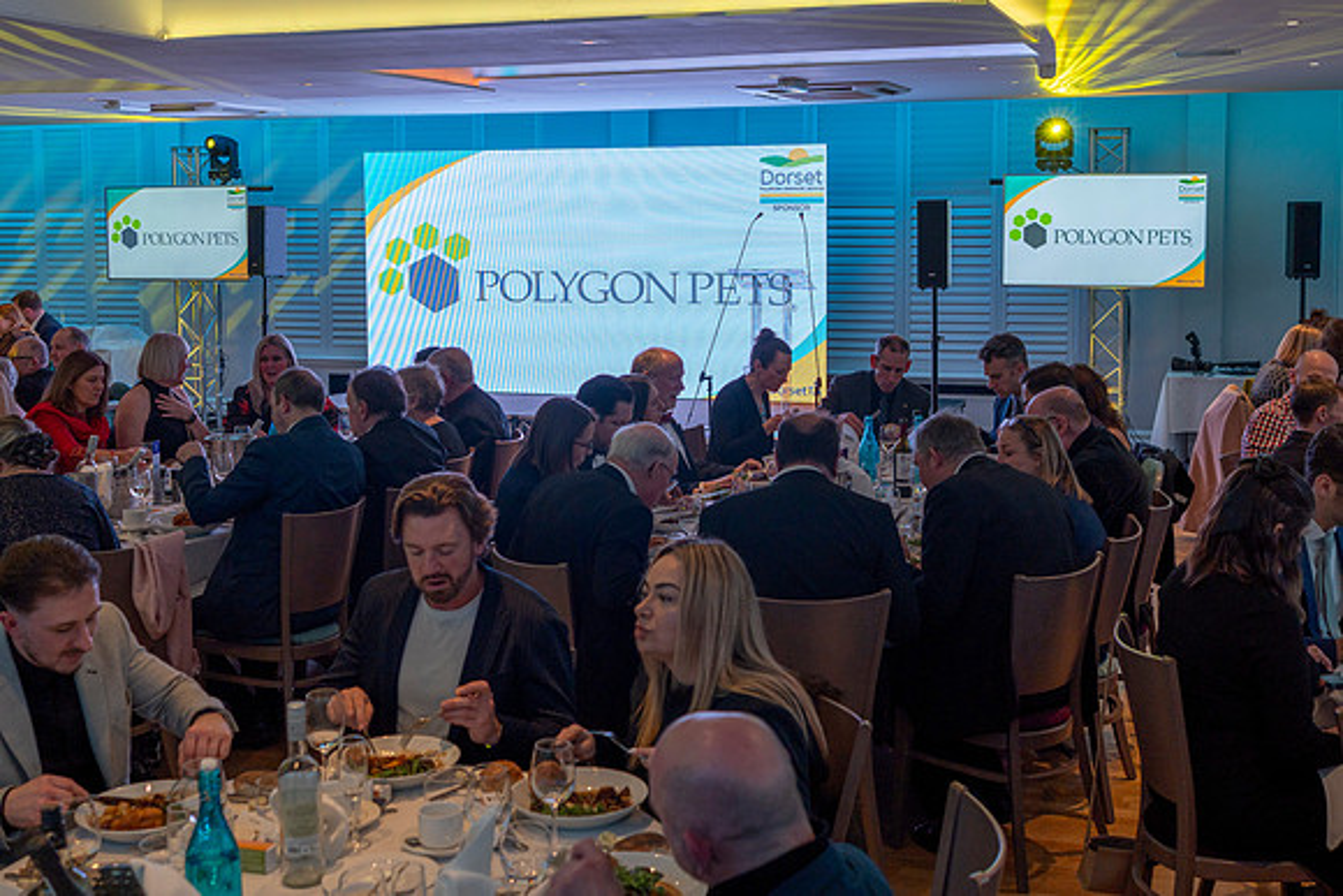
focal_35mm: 44
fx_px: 1625
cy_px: 339
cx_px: 658
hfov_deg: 44.9
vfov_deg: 30.7
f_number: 4.5
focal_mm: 35
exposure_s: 1/60
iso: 125
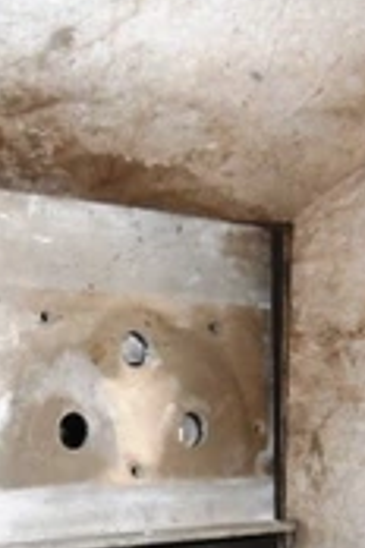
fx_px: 943
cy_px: 346
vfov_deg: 32.2
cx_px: 94
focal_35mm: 62
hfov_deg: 21.7
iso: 200
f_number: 3.4
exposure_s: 1/25
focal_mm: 4.7
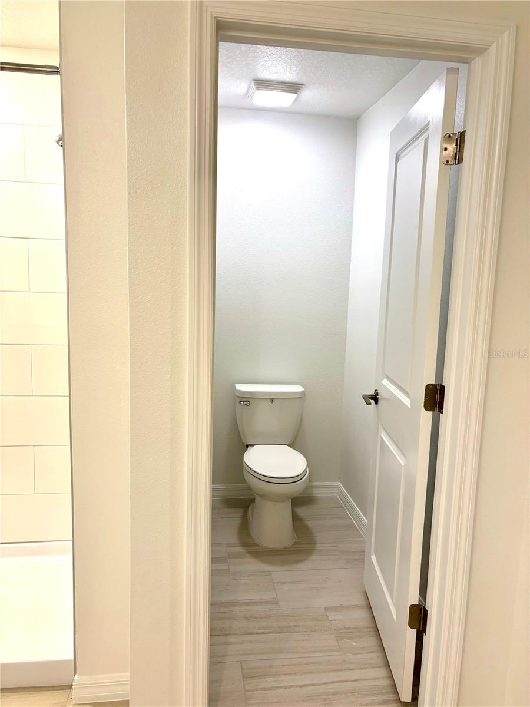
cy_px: 354
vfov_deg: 67.3
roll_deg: -2.3
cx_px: 265
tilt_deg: -8.0
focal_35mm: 26
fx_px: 531
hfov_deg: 53.1
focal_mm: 5.96
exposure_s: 1/60
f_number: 1.6
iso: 80
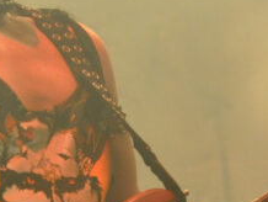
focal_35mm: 418
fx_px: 3240
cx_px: 91
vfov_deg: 3.6
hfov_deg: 4.7
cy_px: 126
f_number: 2.8
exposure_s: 1/125
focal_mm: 70
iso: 1250
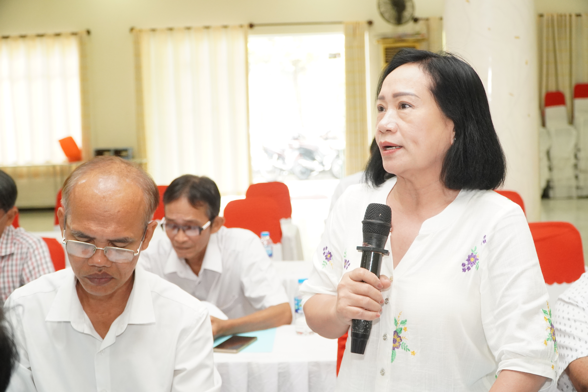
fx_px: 808
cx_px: 294
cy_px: 196
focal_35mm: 50
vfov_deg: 27.3
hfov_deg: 40.0
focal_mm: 33
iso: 2000
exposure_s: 1/125
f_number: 4
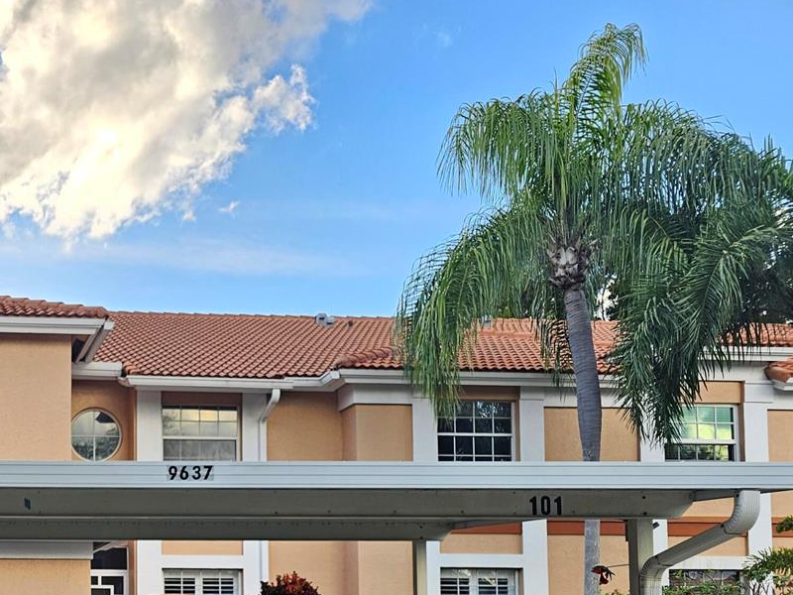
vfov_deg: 30.0
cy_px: 553
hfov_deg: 37.4
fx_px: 1054
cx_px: 24
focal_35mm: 46
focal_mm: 6.3
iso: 40
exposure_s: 1/180
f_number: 1.7
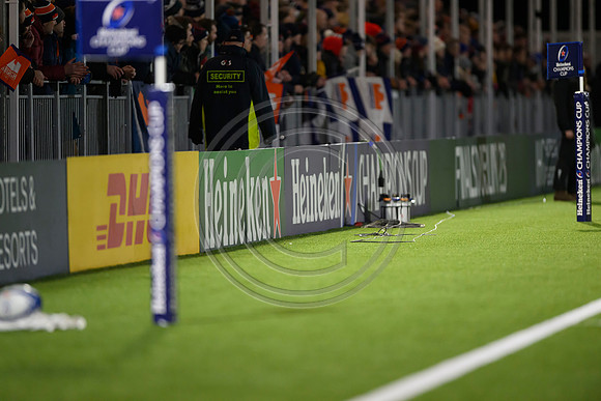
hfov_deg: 5.2
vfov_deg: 3.4
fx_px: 6679
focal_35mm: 400
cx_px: 300
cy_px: 200
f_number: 3.2
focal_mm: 400
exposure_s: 1/800
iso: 4000
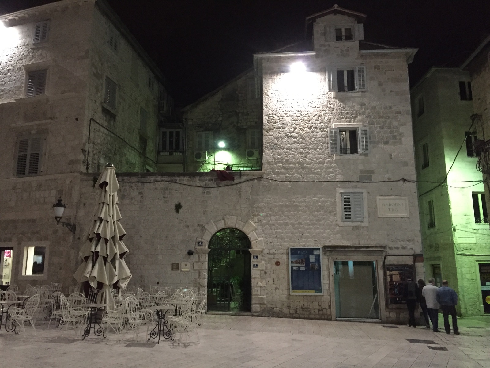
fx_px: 411
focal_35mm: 29
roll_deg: +0.5
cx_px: 245
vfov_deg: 48.2
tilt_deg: +11.9
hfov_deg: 61.7
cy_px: 184
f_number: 2.2
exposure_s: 1/17
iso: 400
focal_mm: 4.15
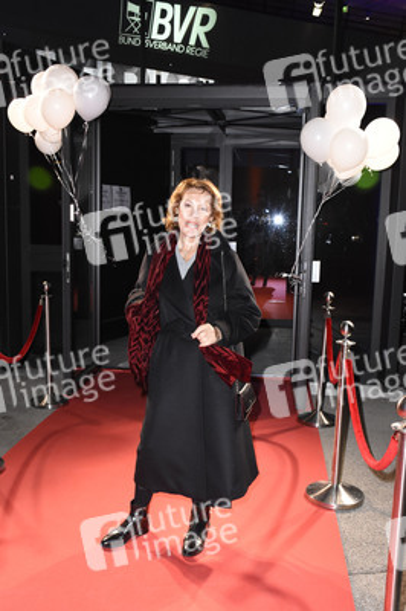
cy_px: 306
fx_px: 585
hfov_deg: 38.3
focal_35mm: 34
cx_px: 203
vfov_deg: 55.1
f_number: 6.3
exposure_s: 1/125
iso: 1600
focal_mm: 23
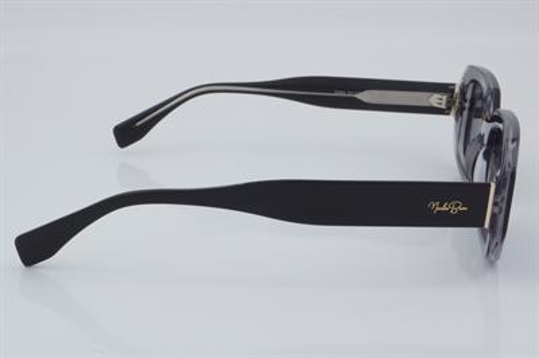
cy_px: 179
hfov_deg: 27.0
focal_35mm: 75
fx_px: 1122
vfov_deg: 18.2
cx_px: 270
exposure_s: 1/4
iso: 100
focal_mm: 50
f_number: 32
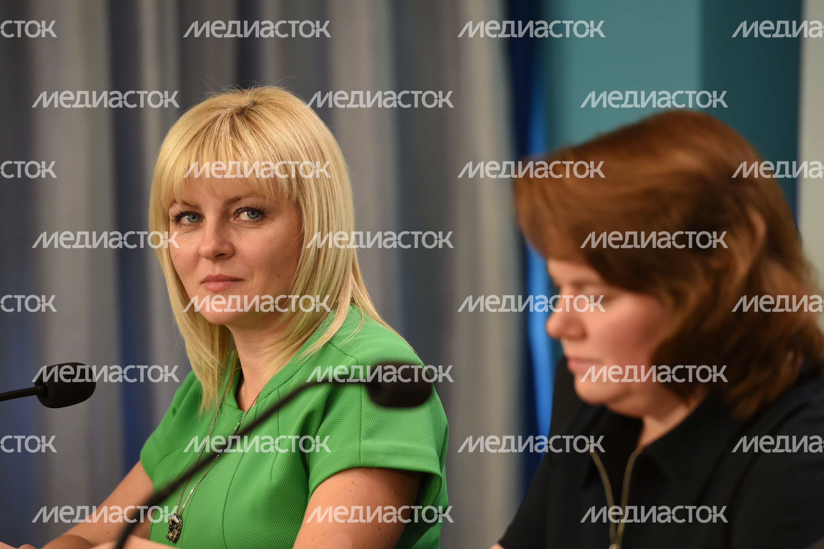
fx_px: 4575
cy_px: 274
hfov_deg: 10.3
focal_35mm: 200
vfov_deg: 6.9
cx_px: 412
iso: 1000
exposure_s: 1/160
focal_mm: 200
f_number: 3.5
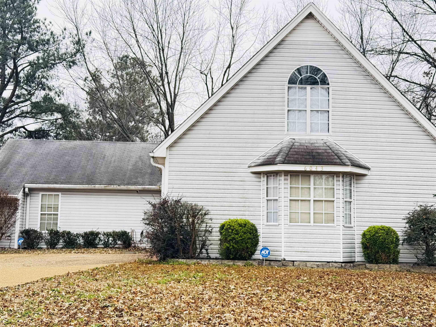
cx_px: 218
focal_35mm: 48
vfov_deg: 30.3
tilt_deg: +5.4
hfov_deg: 39.7
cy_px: 164
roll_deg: +0.4
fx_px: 605
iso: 64
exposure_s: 1/184
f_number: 1.78
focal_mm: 6.76
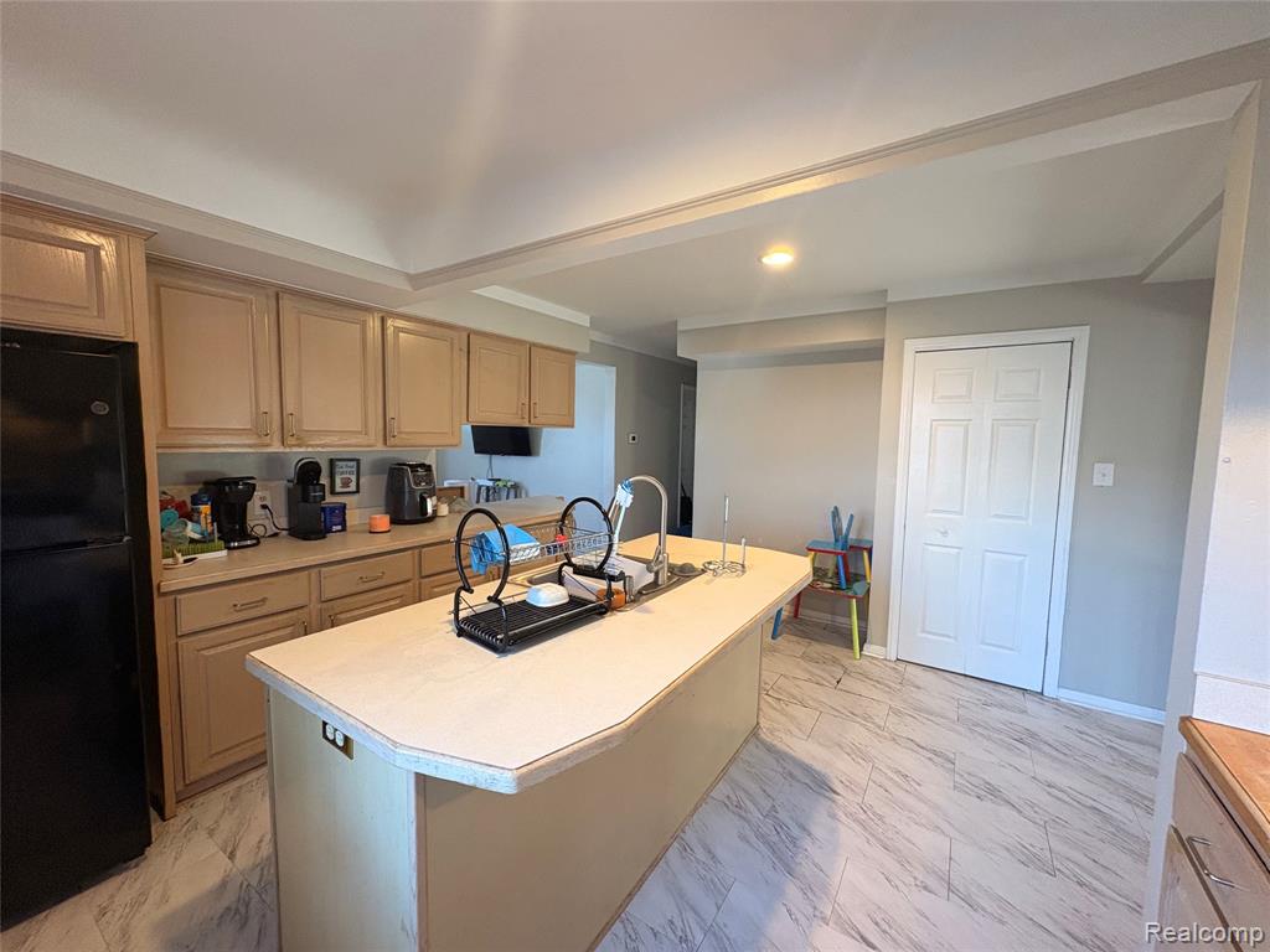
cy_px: 476
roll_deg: -1.1
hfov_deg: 102.1
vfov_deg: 85.7
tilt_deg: -4.7
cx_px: 635
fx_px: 514
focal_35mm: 14
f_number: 2.2
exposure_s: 1/60
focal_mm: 2.22
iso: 320
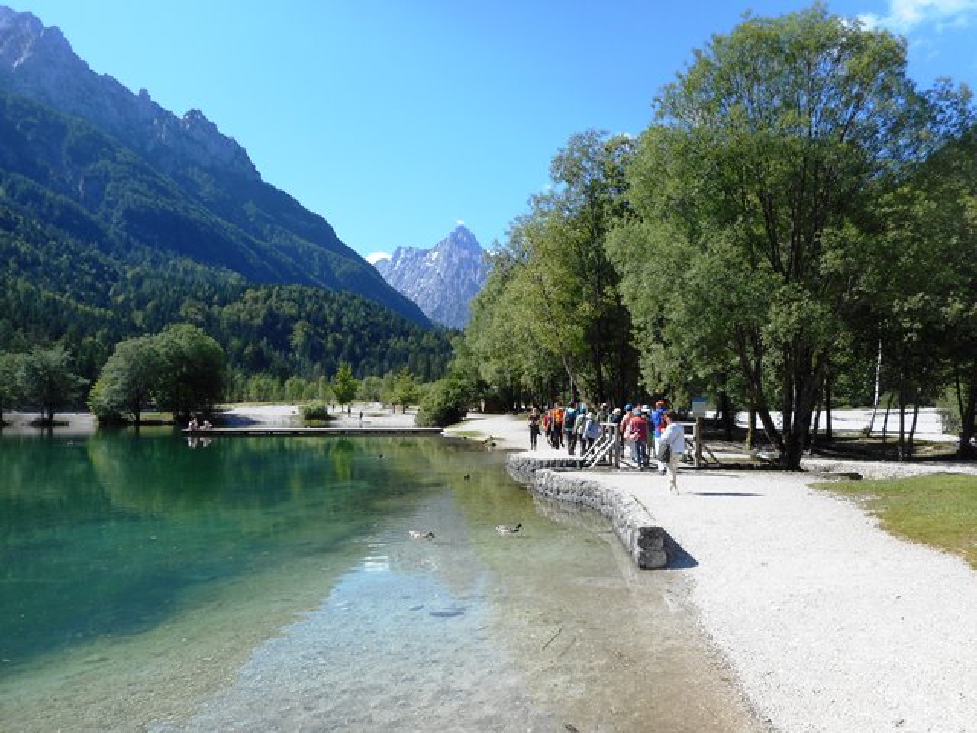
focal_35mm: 25
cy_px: 366
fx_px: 706
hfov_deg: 69.4
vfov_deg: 54.9
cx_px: 488
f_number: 3.7
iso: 80
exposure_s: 1/400
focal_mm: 4.5
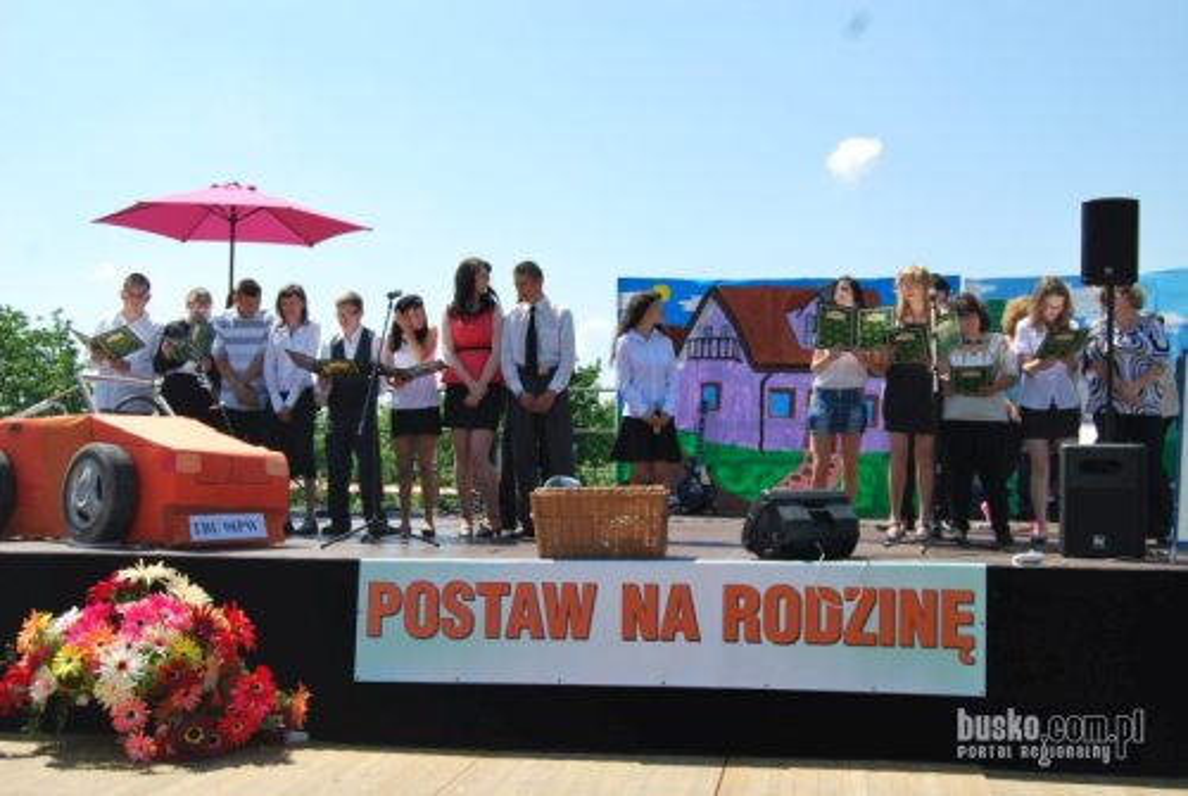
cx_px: 594
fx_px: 1487
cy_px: 398
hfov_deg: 43.5
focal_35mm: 45
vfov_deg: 30.0
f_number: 8
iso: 100
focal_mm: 30
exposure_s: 1/250
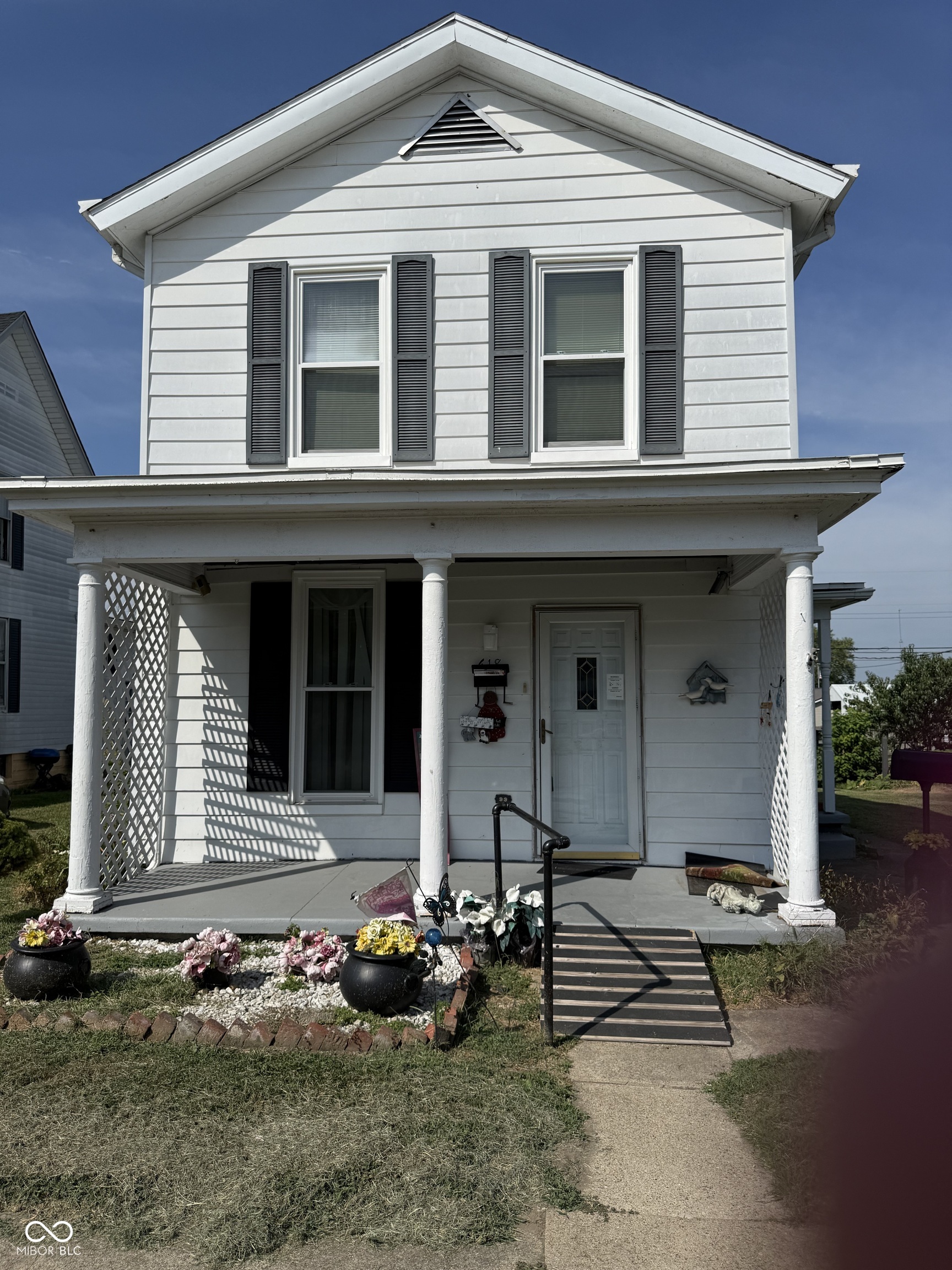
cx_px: 476
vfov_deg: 71.6
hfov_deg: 56.8
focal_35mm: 24
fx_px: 880
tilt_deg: +4.8
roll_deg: +0.0
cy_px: 635
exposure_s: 1/10309
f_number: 1.78
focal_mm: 6.76
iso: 80
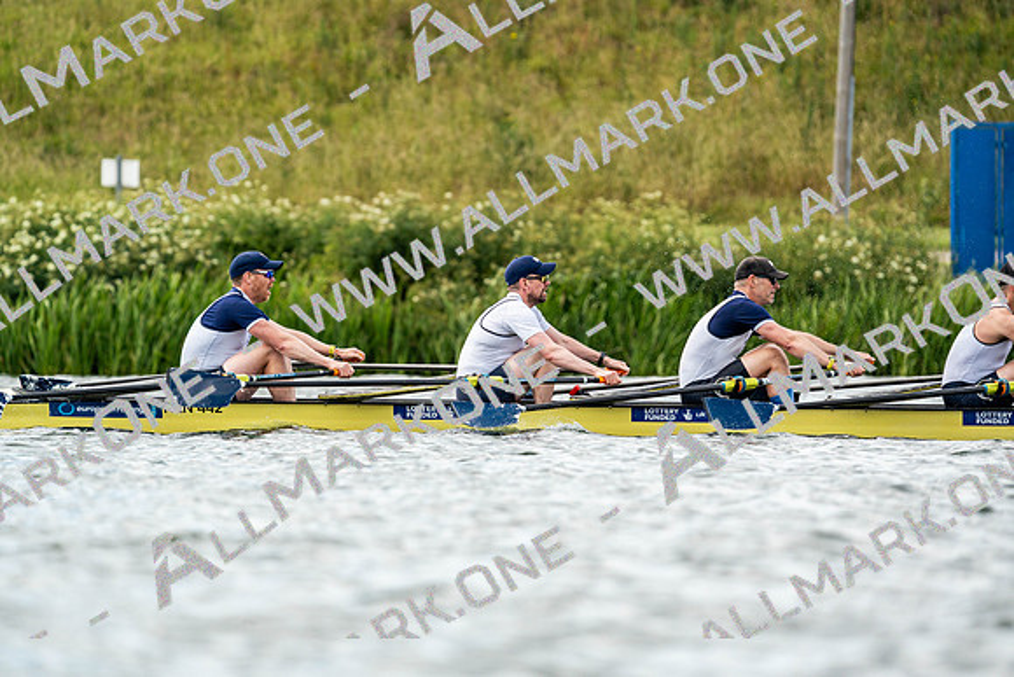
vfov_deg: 3.3
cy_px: 338
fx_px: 11579
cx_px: 507
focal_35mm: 411
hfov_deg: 5.0
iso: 640
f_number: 6.3
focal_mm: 411
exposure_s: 1/2000
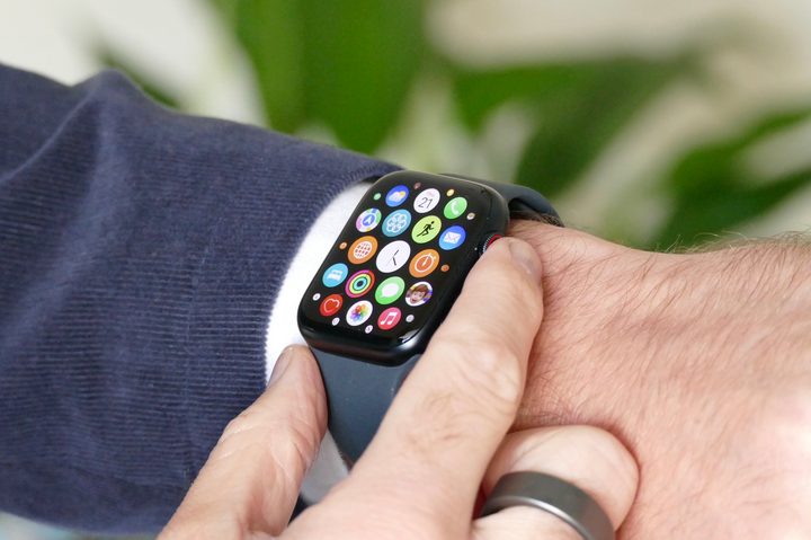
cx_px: 406
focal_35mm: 206
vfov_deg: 6.7
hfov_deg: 10.0
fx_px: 4637
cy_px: 270
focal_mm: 75.13
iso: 1600
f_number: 4.5
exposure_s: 1/30
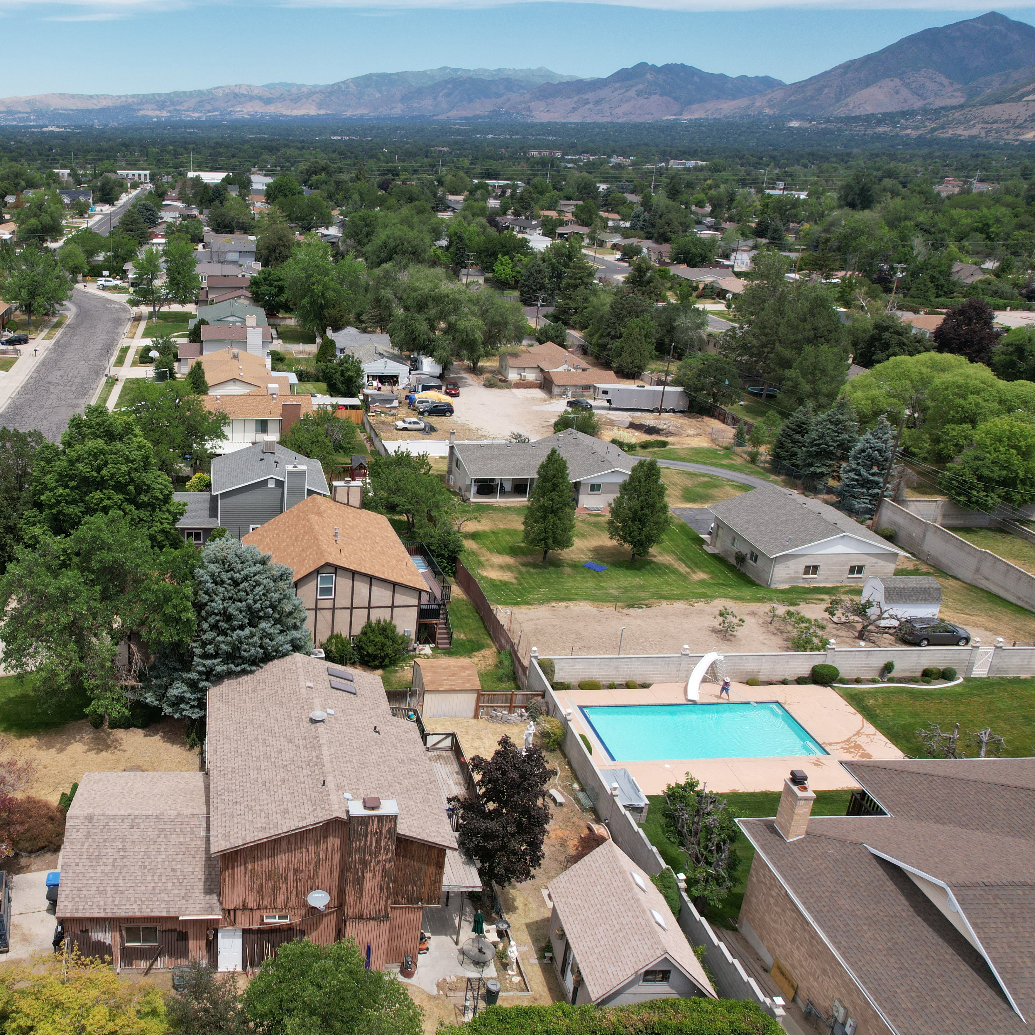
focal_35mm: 29
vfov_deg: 55.6
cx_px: 263
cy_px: 503
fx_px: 981
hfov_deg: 53.2
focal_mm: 8.38
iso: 120
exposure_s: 1/2000
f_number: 2.8
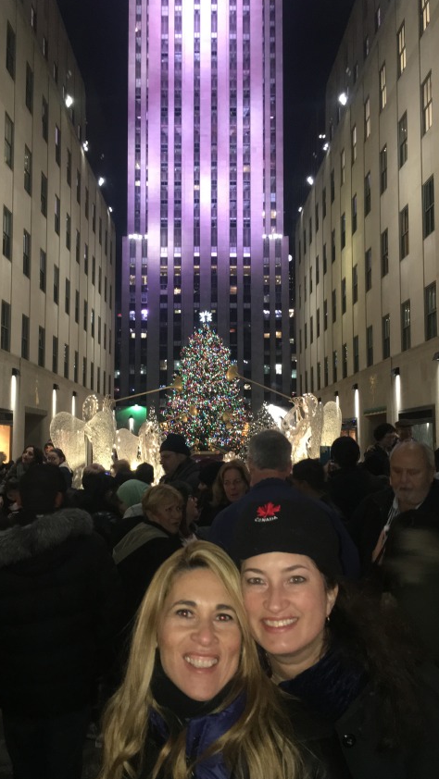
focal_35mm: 32
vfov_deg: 61.0
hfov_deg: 36.7
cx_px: 201
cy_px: 388
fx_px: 662
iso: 160
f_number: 2.2
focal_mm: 4.15
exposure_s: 1/16
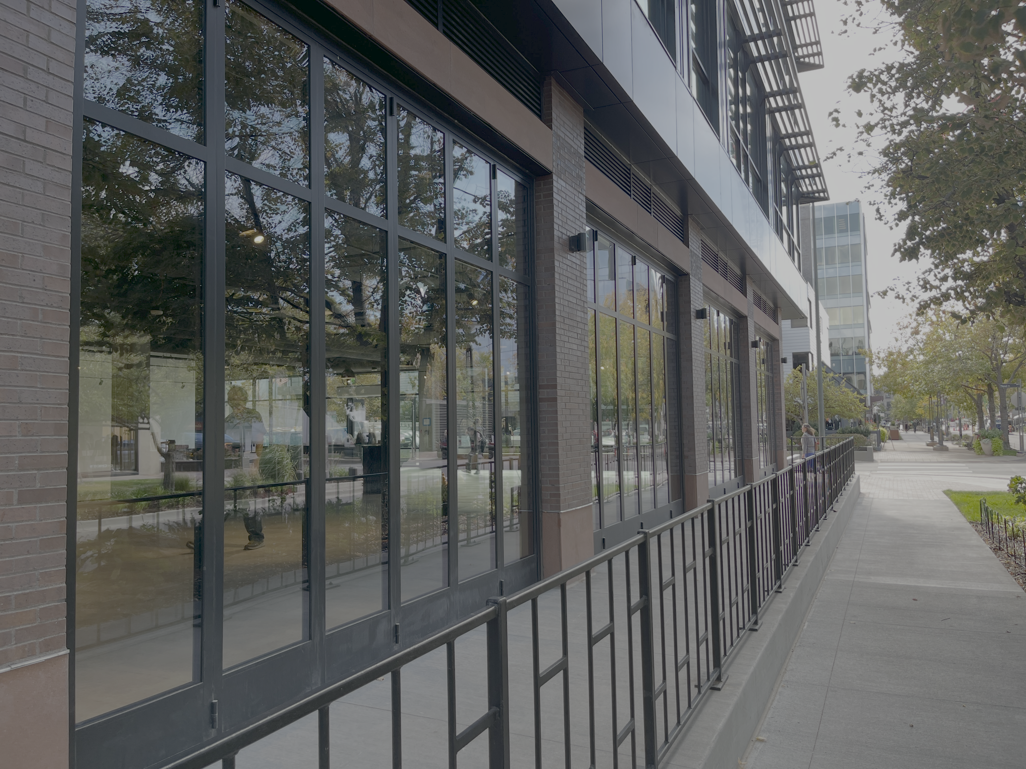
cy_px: 384
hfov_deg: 67.3
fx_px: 771
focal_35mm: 26
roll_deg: +0.8
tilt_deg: +3.2
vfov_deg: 53.1
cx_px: 513
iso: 40
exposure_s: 1/169
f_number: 1.6
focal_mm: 5.1
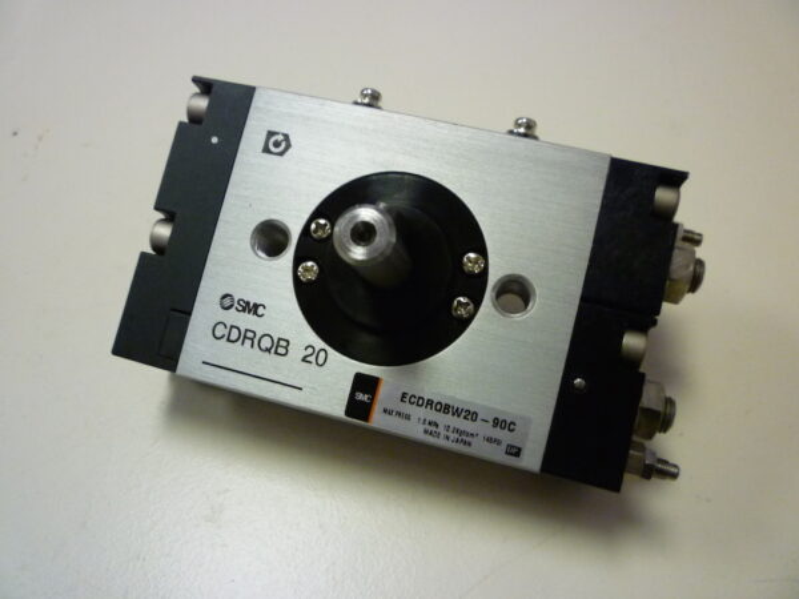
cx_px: 400
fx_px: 669
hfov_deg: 61.7
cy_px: 300
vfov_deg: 48.2
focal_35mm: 29
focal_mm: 5.2
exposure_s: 1/30
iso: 400
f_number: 3.3
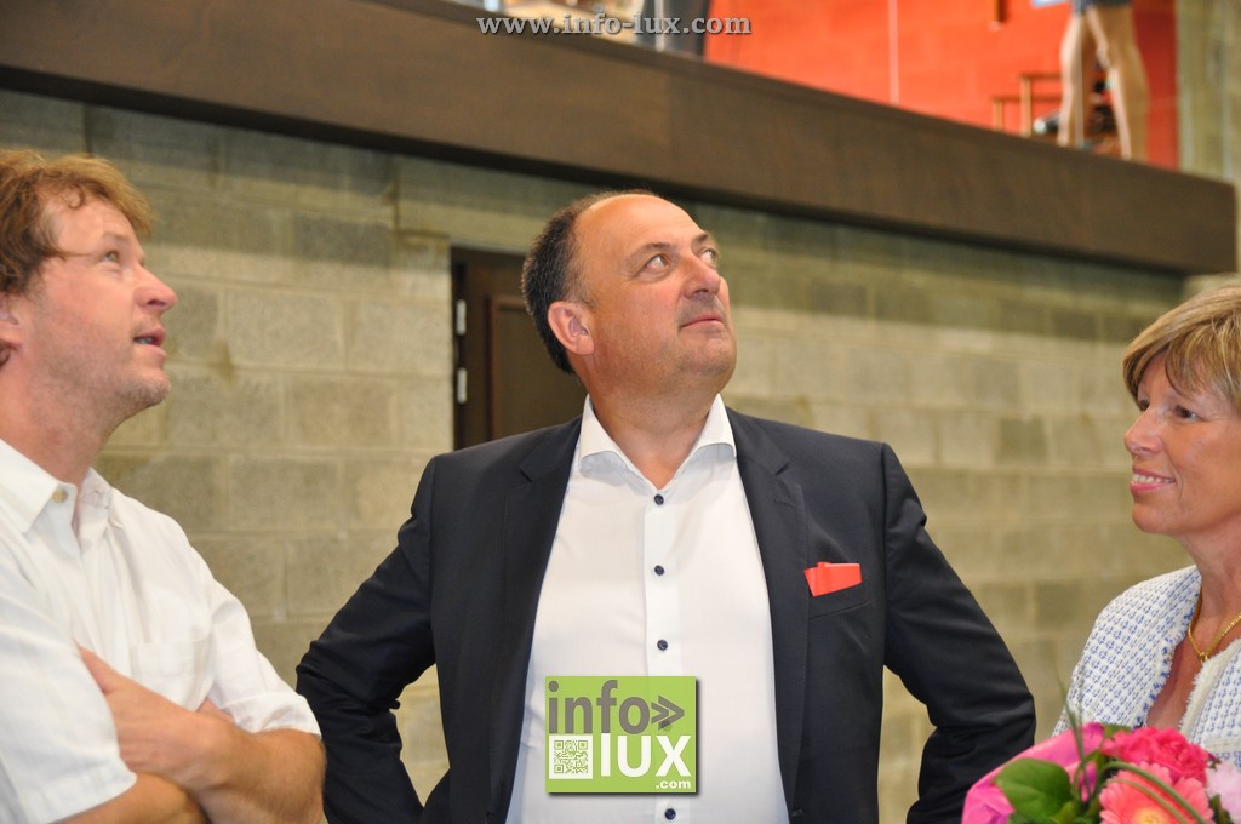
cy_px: 412
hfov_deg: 27.0
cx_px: 620
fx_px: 2582
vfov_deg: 18.1
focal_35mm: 75
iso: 720
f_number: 2.8
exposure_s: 1/125
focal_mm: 50
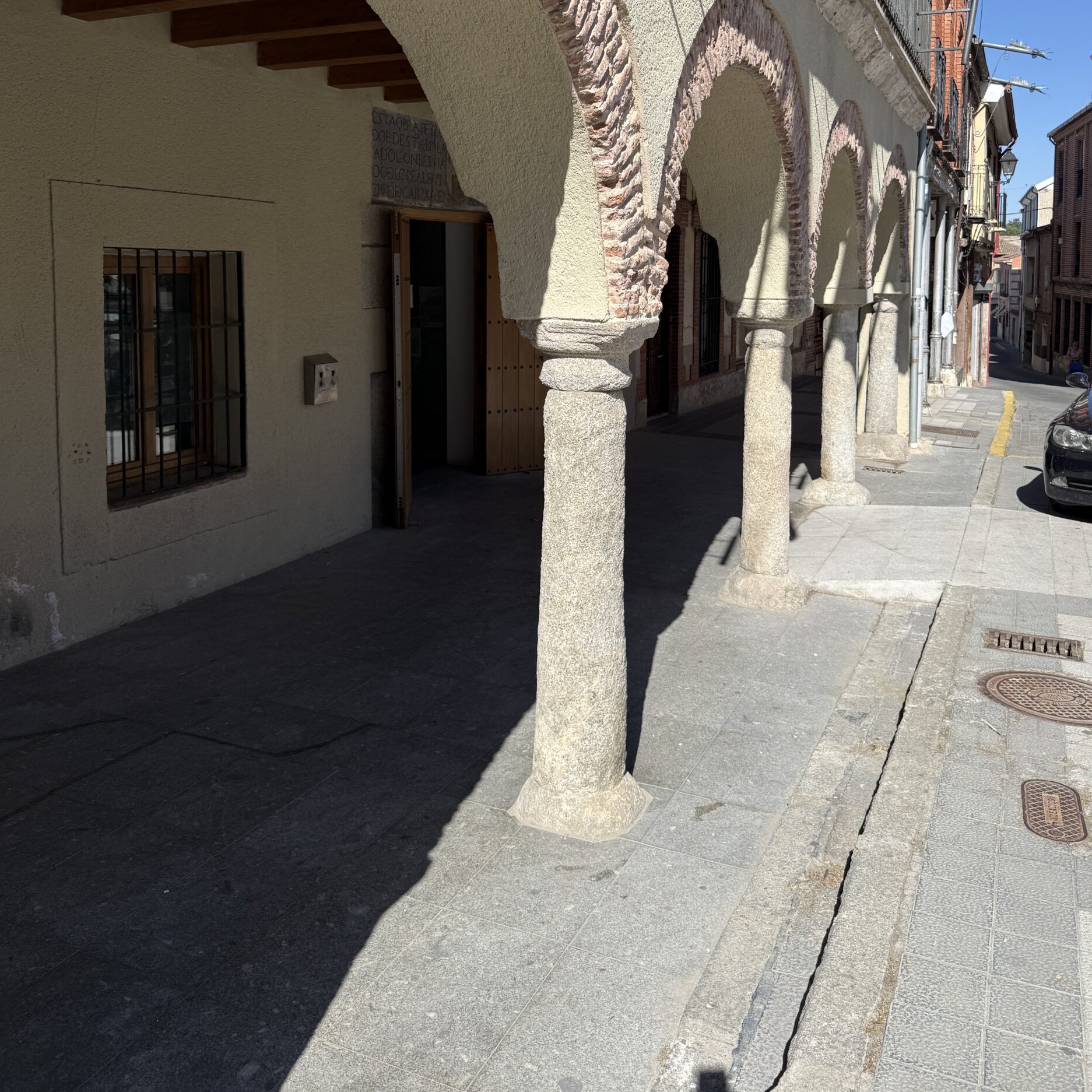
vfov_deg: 54.3
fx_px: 1035
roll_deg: -0.8
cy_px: 349
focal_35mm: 29
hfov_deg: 55.6
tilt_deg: -4.0
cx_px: 552
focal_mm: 6.76
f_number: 1.78
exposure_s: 1/3759
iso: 80
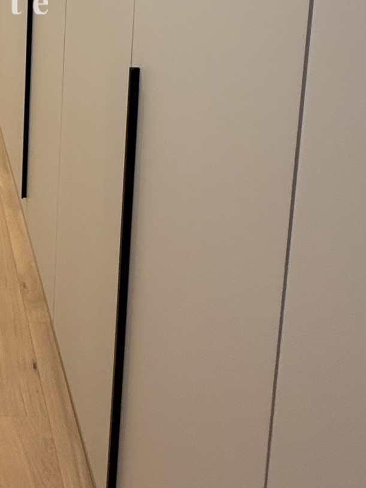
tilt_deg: -6.9
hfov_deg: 27.9
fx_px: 620
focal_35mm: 44
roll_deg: -0.1
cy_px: -110
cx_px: -96
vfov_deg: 33.9
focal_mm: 2.22
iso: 200
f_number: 2.2
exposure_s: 1/99
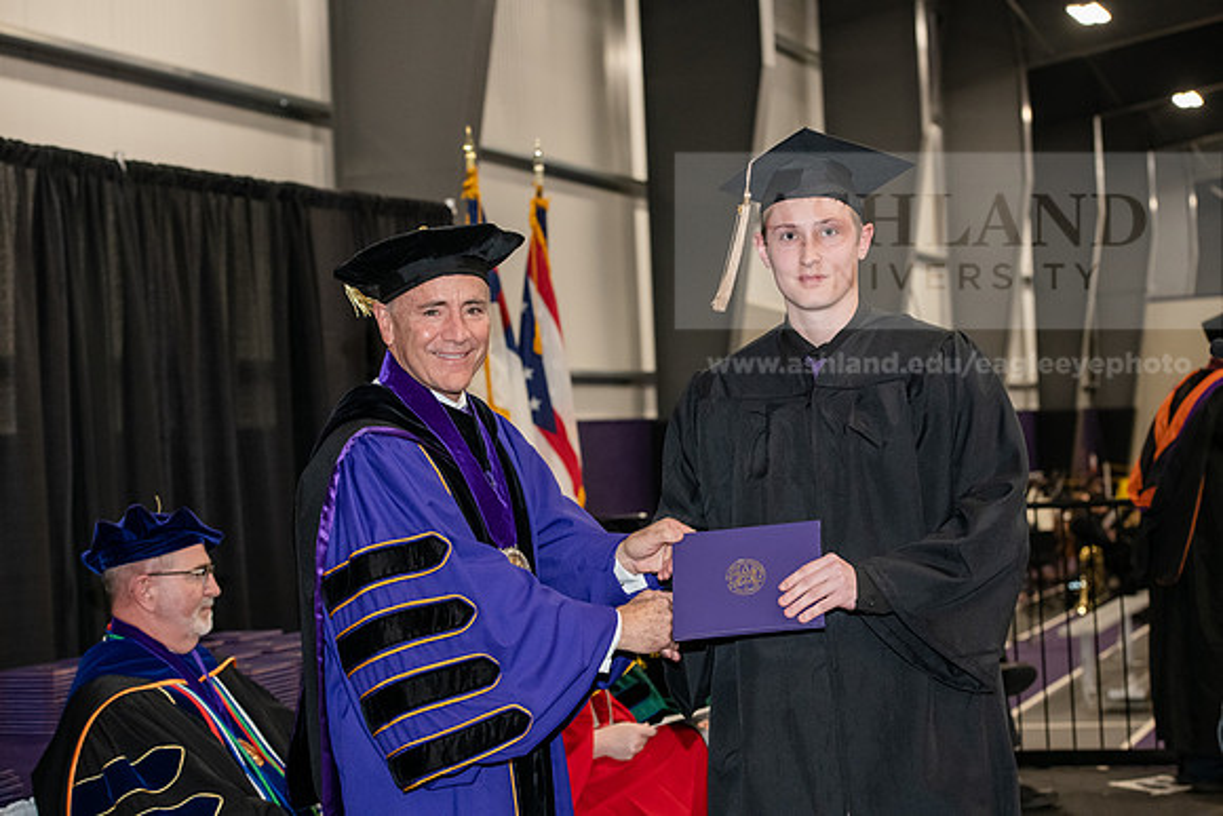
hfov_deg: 28.8
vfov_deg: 19.5
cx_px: 612
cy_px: 408
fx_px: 2379
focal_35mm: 70
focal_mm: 70
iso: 2500
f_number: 5
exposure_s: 1/200
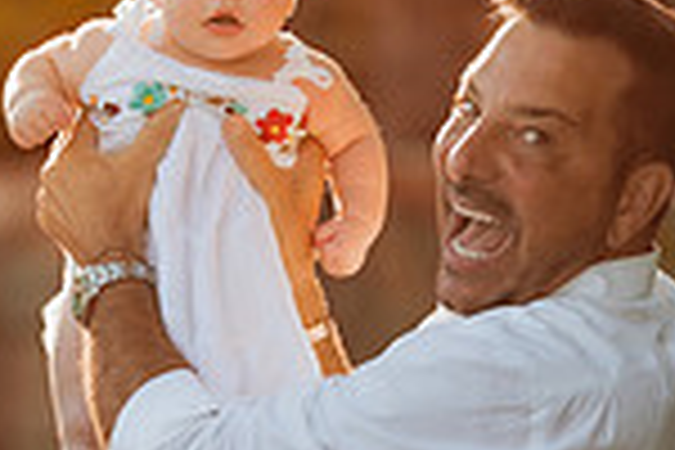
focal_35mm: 539
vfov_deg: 2.5
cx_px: -58
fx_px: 10105
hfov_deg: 3.8
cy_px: 583
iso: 125
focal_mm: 135
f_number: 1.8
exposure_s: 1/1000
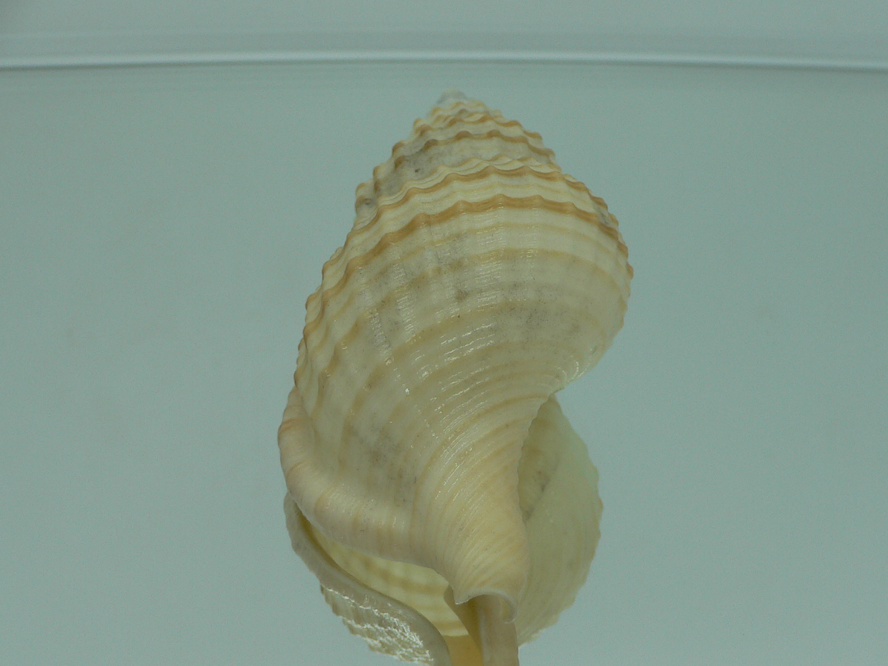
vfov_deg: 35.1
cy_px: 371
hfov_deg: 45.8
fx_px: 1052
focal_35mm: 41
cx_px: 464
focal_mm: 4.6
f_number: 2.8
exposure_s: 1/60
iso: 80
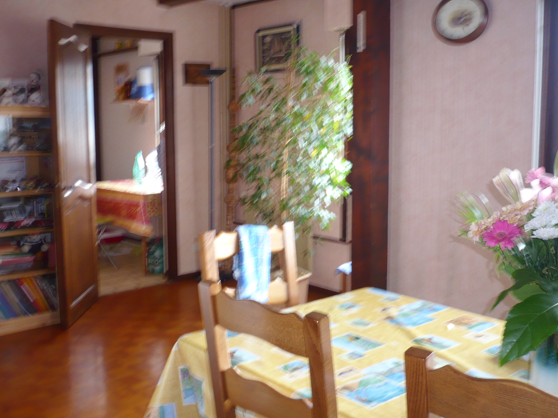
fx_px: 612
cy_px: 194
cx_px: 287
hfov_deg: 49.0
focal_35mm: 38
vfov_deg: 37.7
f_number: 2.8
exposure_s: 1/13
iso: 100
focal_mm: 5.8
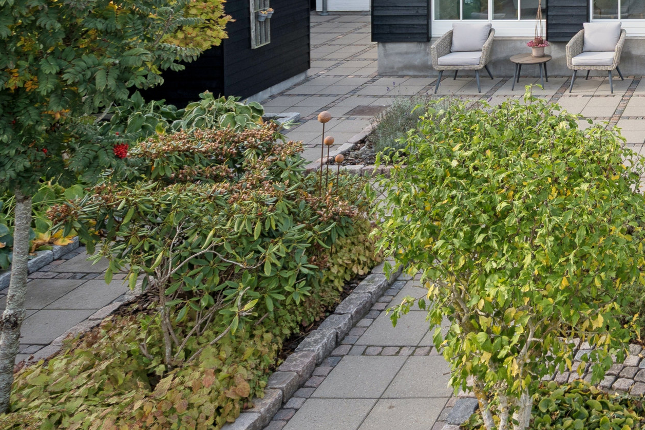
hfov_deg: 36.4
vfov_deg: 28.7
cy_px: -24
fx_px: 770
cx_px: 752
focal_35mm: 43
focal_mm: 18
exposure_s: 1/160
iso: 125
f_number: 6.3
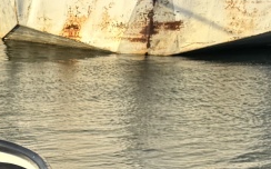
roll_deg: +1.3
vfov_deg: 7.4
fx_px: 1232
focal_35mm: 167
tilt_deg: -20.4
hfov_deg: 10.6
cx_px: -403
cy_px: 371
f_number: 1.78
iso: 80
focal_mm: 6.76
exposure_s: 1/1456
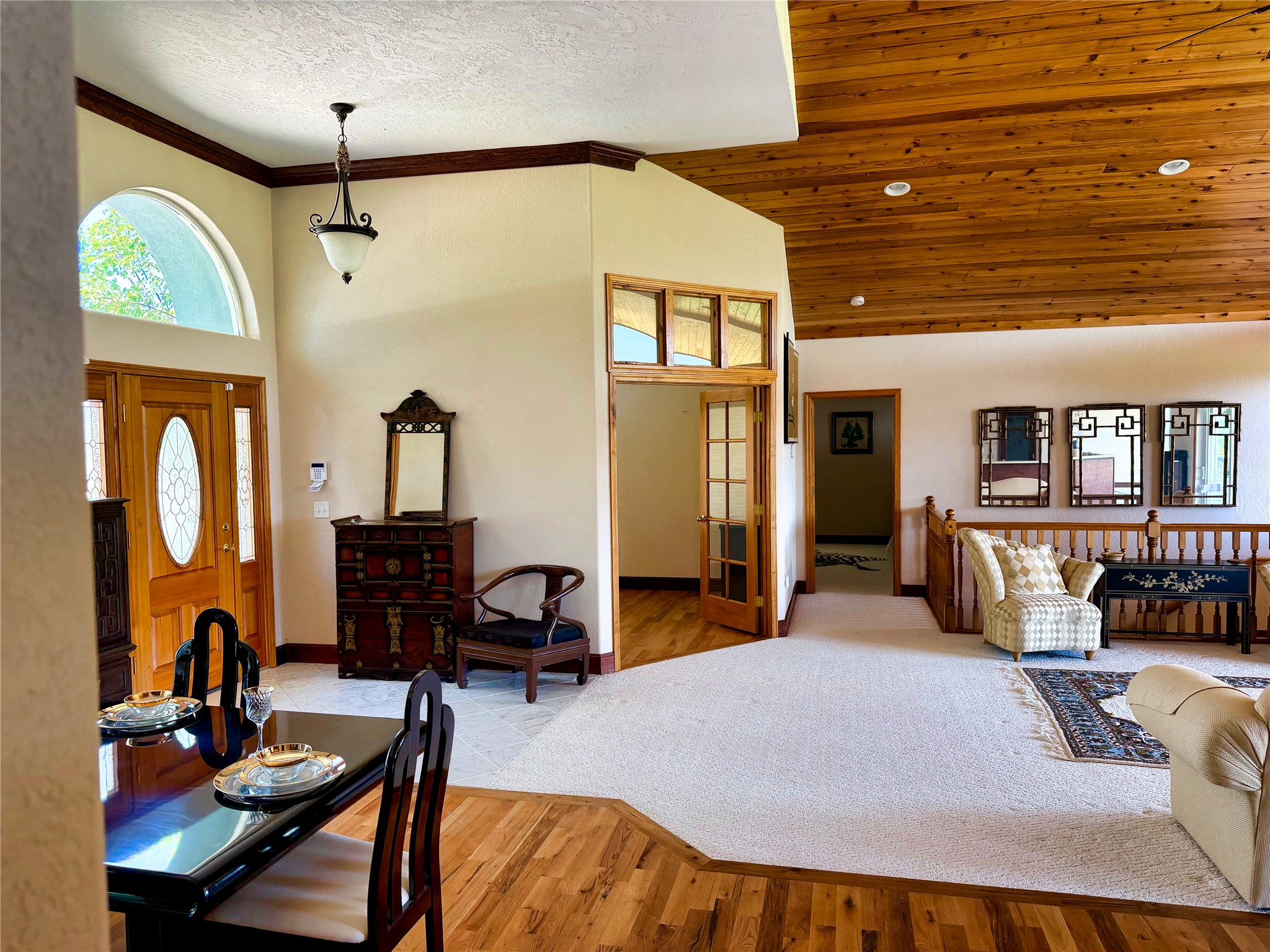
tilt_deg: -2.1
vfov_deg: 56.8
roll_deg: +1.2
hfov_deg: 71.6
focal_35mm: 24
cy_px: 476
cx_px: 635
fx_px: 881
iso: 160
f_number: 1.78
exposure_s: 1/121
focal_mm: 6.76
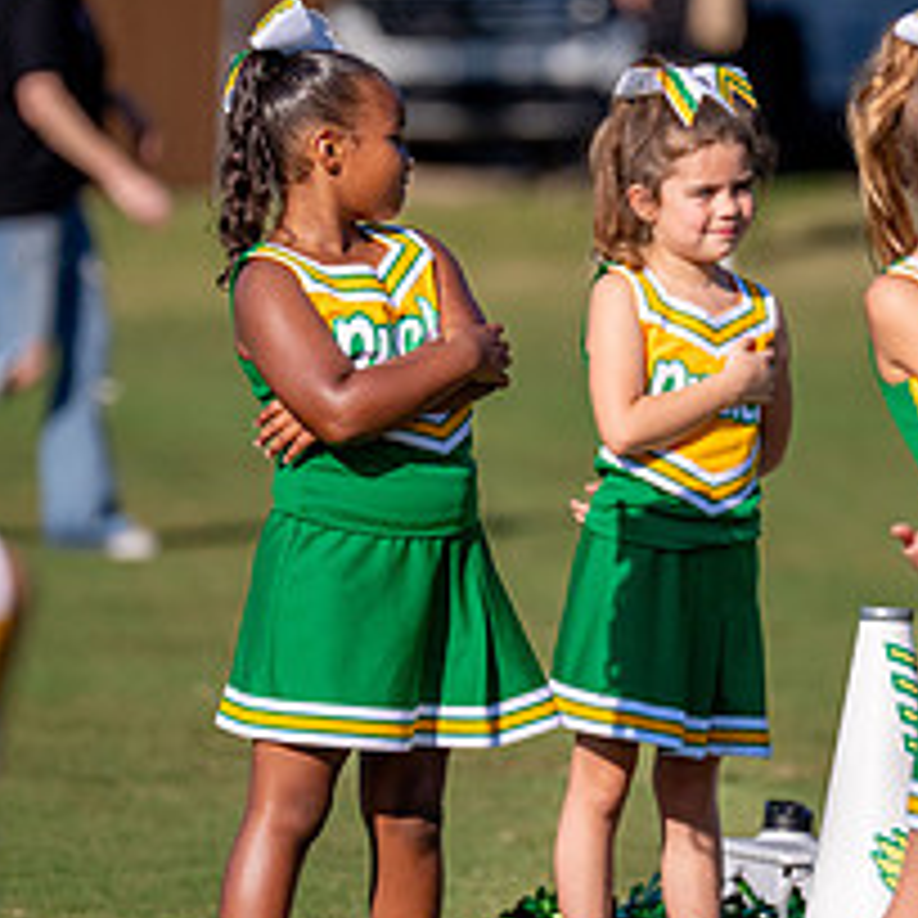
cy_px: 383
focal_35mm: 541
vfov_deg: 3.2
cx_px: 496
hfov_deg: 3.2
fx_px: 16232
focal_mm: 200
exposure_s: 1/12800
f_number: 2.8
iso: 320
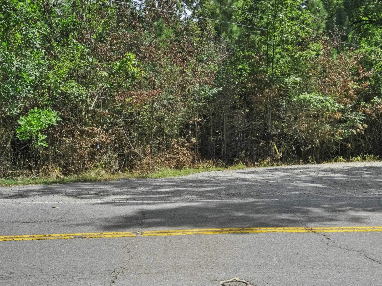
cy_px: 105
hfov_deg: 35.5
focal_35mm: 54
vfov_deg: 26.9
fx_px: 596
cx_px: 205
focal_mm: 24
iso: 800
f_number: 13
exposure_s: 1/160
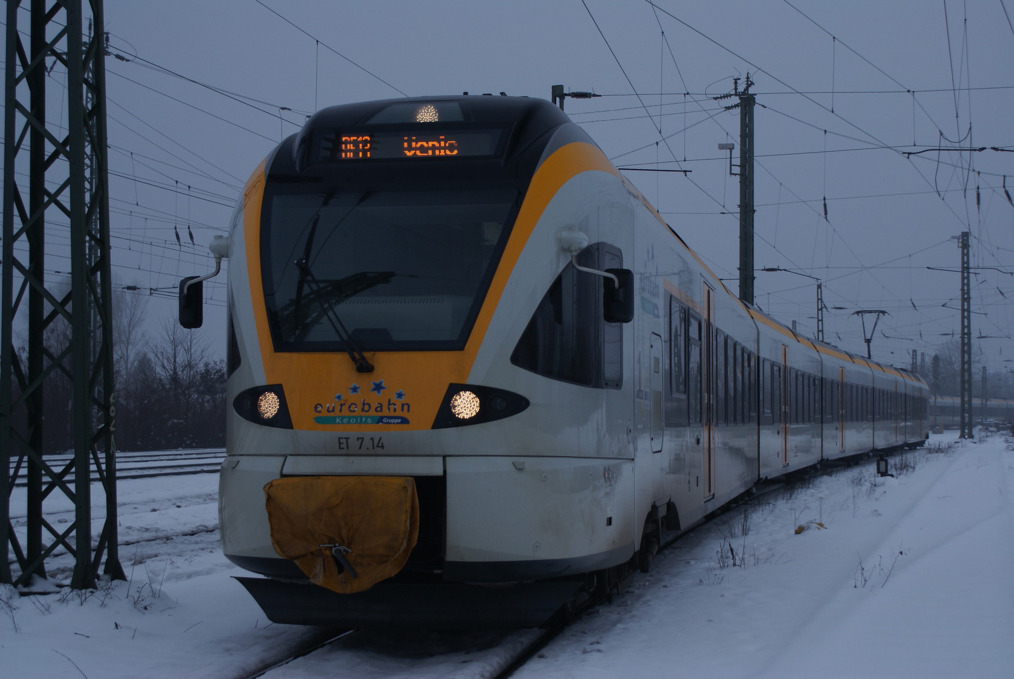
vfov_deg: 22.7
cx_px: 507
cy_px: 340
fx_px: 1692
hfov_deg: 33.4
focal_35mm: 60
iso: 100
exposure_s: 1/200
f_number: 5.6
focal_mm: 40
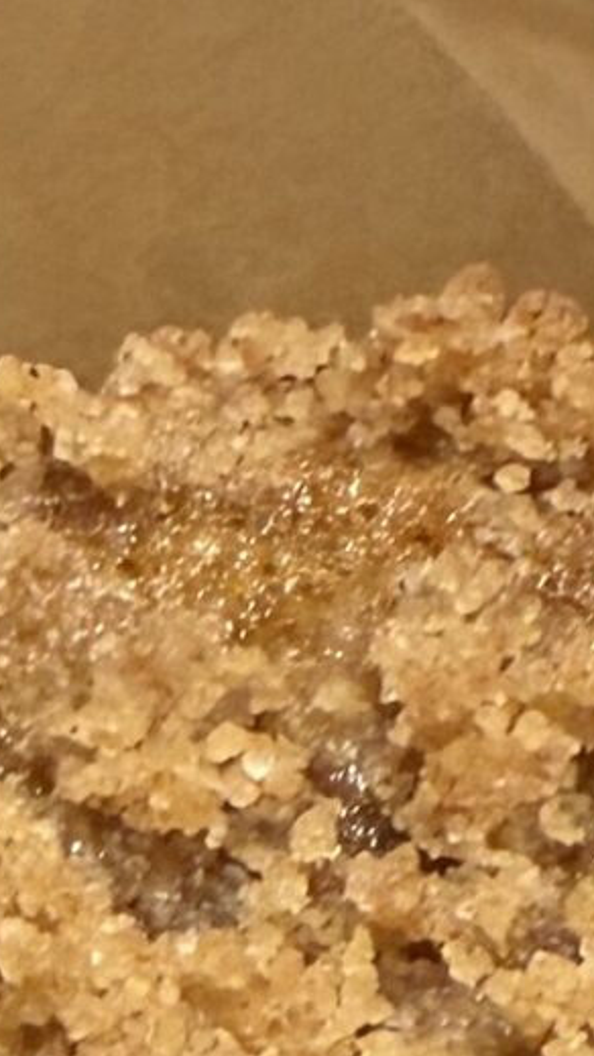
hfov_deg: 9.4
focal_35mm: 129
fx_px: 3612
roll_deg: +0.8
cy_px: 1270
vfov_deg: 16.0
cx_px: 199
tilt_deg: +5.3
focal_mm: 2.22
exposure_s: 1/60
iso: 400
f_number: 2.2
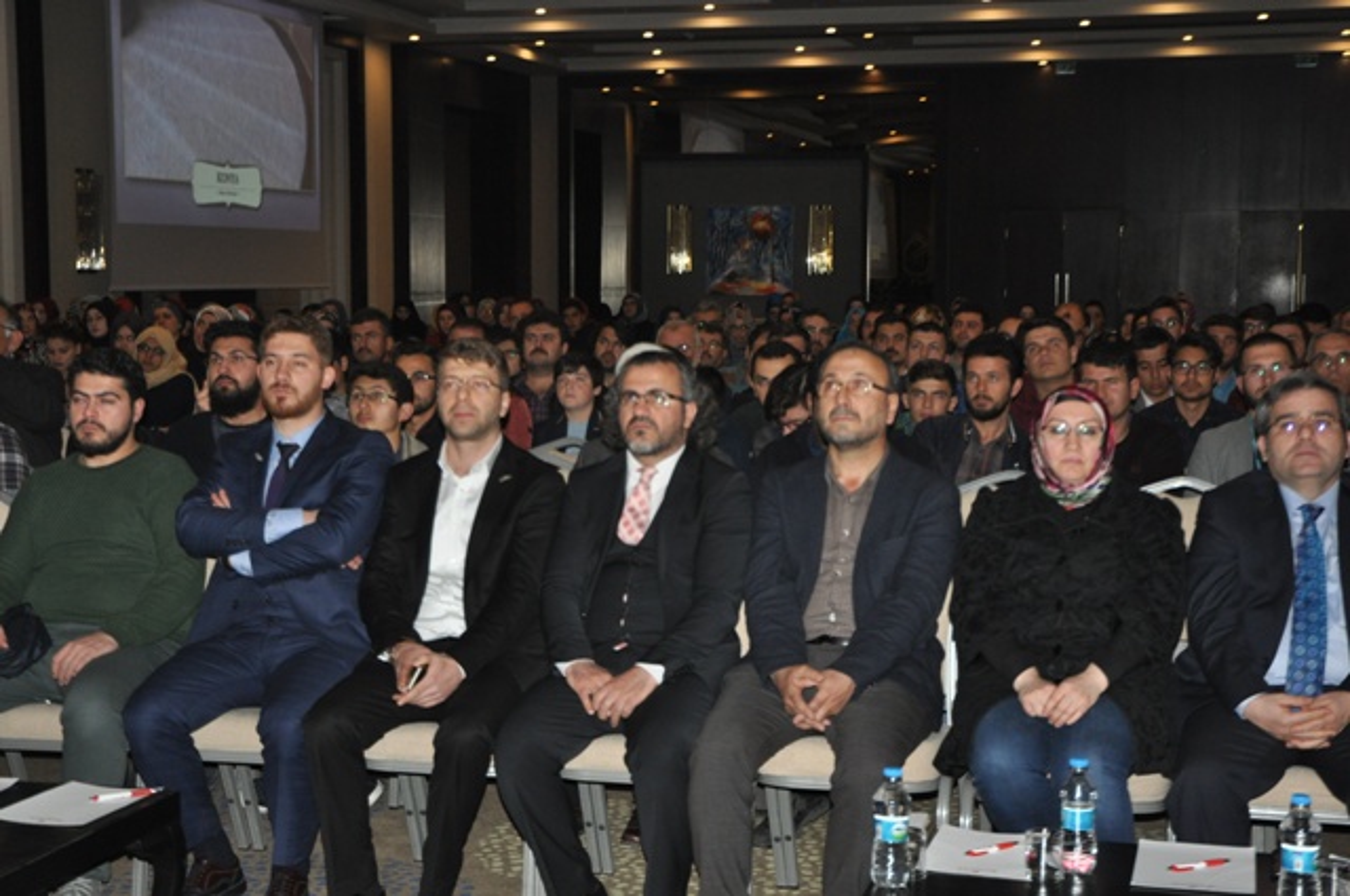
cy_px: 448
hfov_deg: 33.4
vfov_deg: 22.6
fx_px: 2247
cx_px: 675
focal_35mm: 60
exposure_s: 1/60
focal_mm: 40
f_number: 4.2
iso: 800
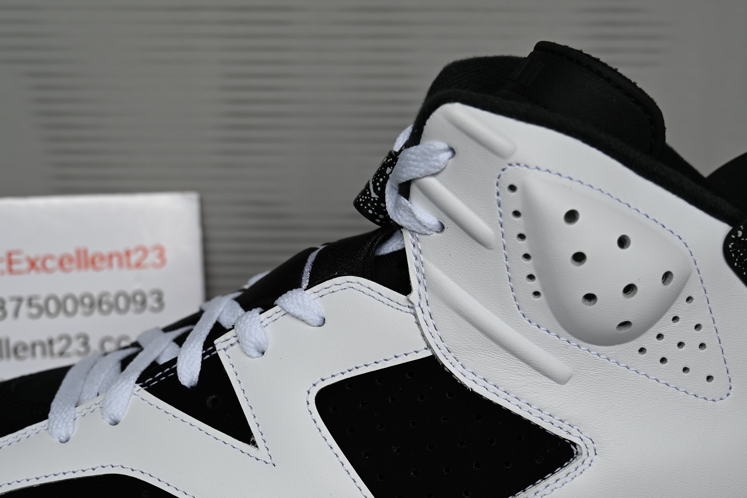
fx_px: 1203
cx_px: 337
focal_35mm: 58
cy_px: 345
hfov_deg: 34.5
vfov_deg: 23.2
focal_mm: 36
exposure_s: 1/100
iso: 100
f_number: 5
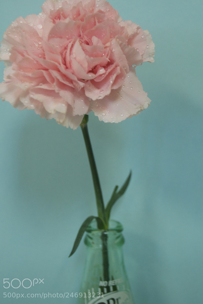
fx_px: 440
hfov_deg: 26.0
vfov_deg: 38.1
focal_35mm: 52
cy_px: 137
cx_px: 107
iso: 800
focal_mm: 30
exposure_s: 1/40
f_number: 4.5
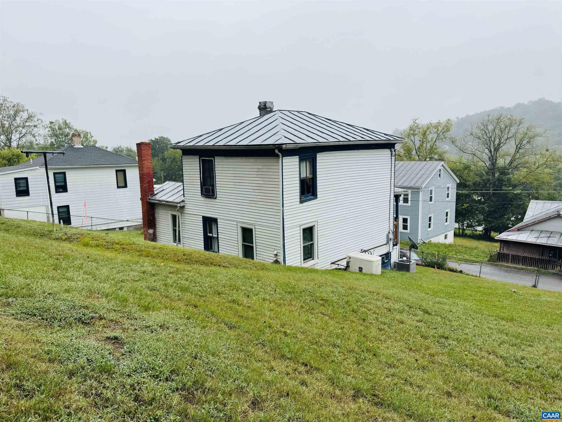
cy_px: 211
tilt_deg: -9.1
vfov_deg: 56.8
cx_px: 281
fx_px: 390
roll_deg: +1.6
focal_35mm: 24
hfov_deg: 71.6
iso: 80
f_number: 1.78
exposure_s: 1/1010
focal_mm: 6.76
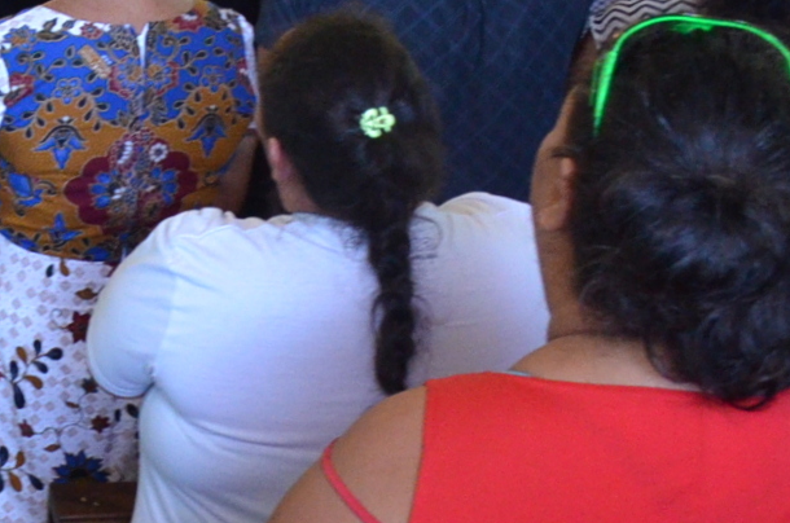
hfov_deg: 16.5
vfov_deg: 12.2
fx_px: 2387
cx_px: -510
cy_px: -114
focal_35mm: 109
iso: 2000
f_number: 6.3
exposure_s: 1/100
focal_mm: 18
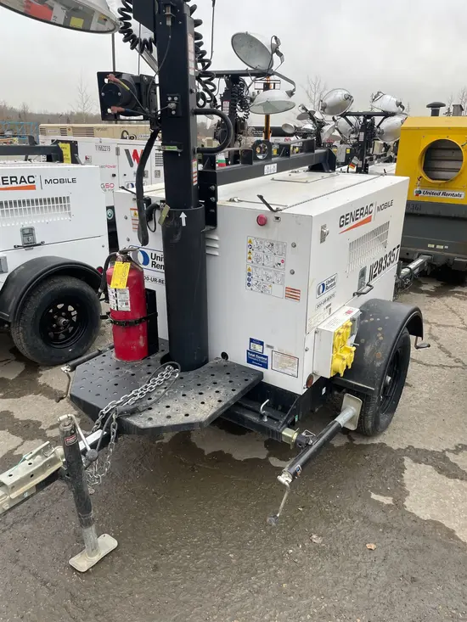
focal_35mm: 26
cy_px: 311
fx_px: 468
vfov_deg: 67.3
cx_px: 234
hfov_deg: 53.1
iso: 32
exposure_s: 1/197
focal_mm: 4.2
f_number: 1.6
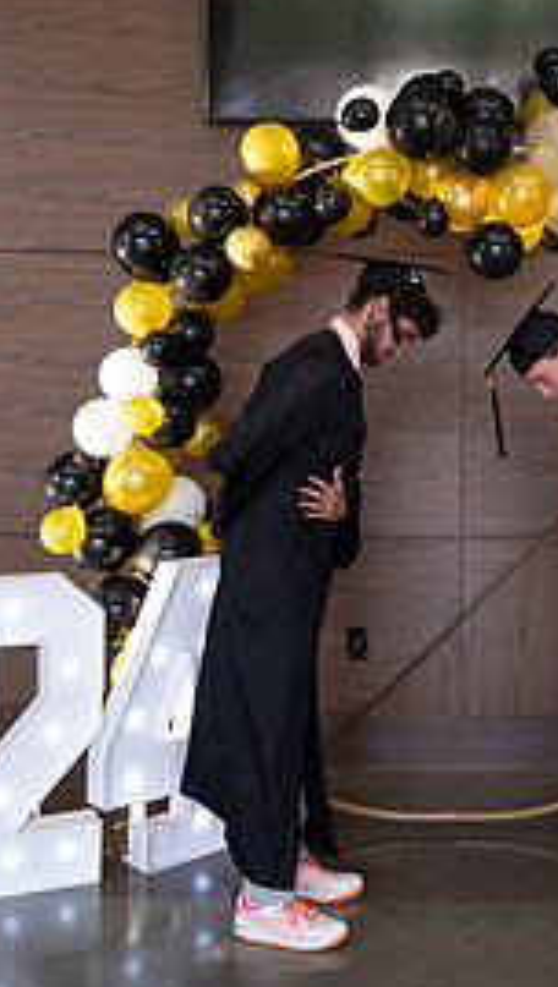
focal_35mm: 49
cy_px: 308
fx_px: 1284
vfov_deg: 41.4
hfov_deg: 24.1
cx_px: 448
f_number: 4
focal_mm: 28
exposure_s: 1/200
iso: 2000
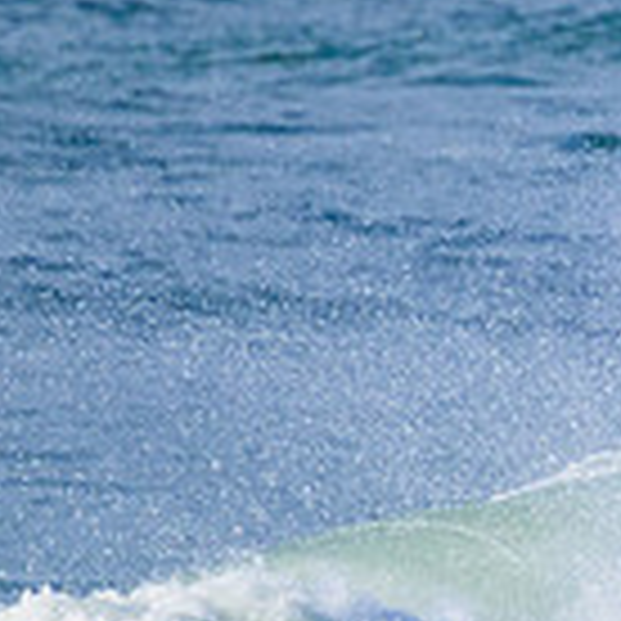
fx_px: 57987
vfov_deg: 0.6
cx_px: 1224
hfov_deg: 0.6
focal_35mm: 2857
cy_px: 479
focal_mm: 800
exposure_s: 1/2000
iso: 1250
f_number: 11
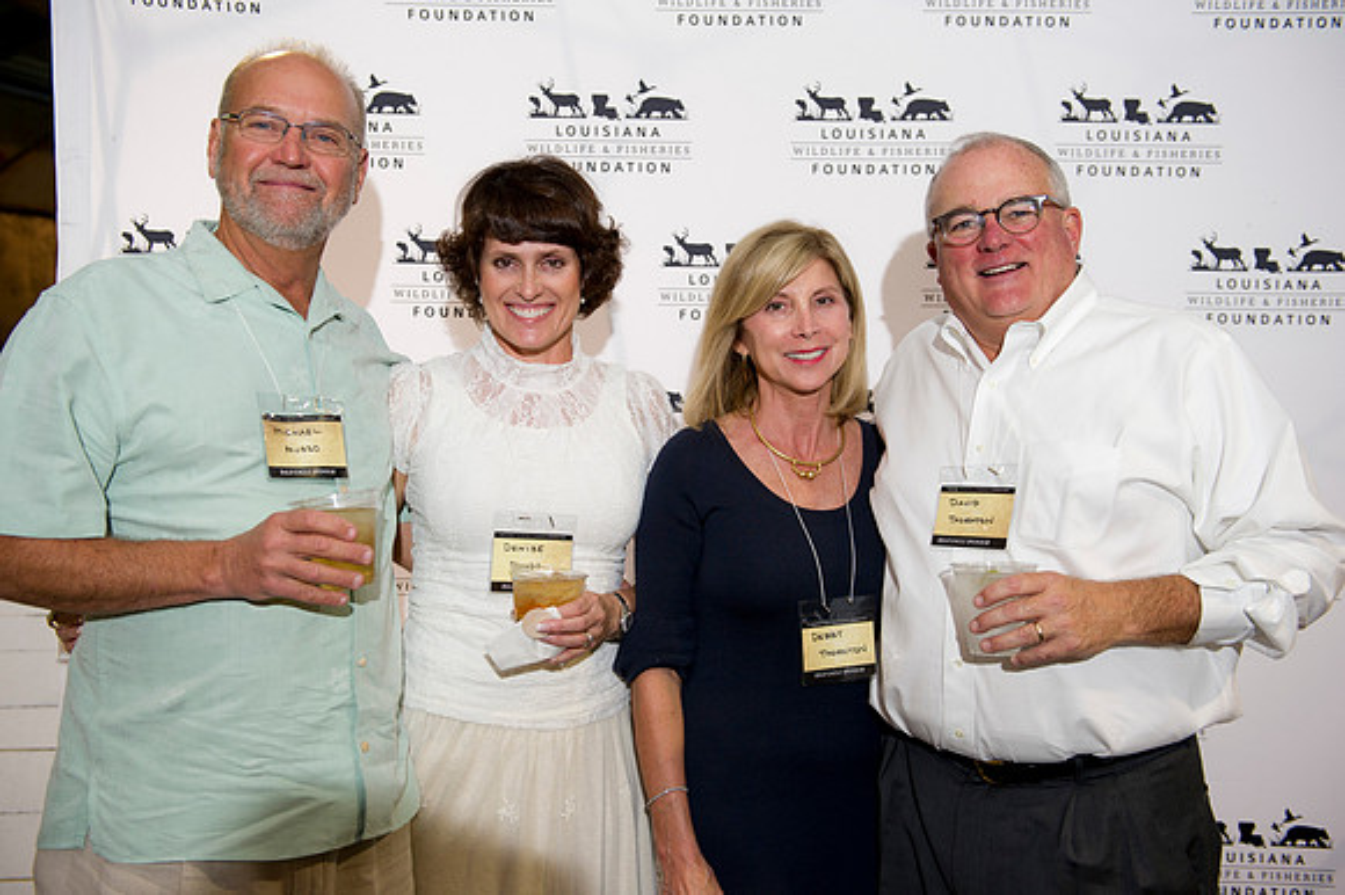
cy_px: 448
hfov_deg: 50.7
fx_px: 1419
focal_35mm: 38
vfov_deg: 35.0
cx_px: 672
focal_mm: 38
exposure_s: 1/125
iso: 800
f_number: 3.5
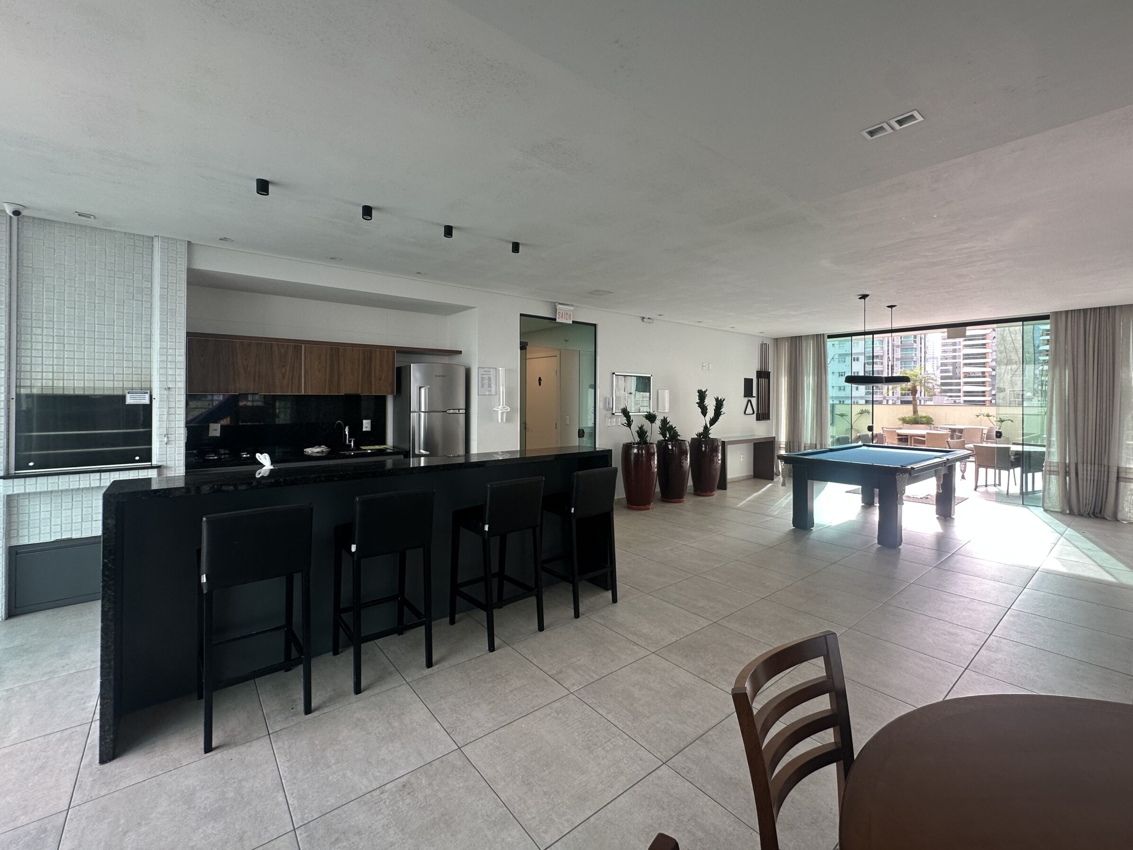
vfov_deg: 81.6
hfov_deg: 98.1
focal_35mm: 15
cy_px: 397
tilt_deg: -0.2
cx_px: 584
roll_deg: -1.0
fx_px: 491
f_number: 2.2
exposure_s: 1/99
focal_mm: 2.22
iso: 64
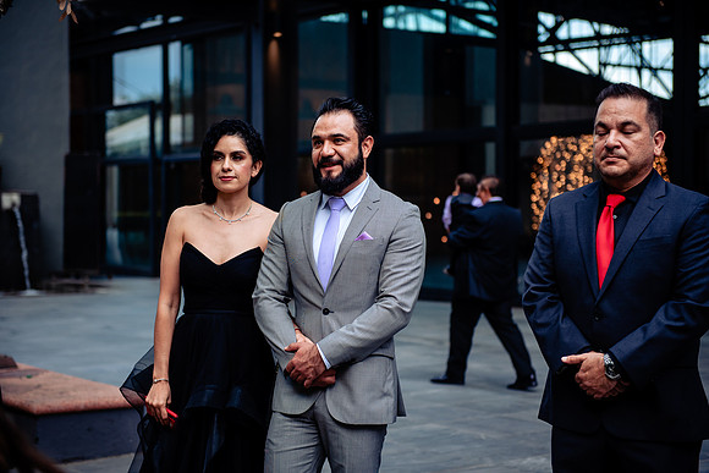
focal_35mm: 70
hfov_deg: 28.8
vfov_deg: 19.5
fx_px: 1379
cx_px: 354
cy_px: 236
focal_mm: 70
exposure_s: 1/160
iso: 320
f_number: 2.8
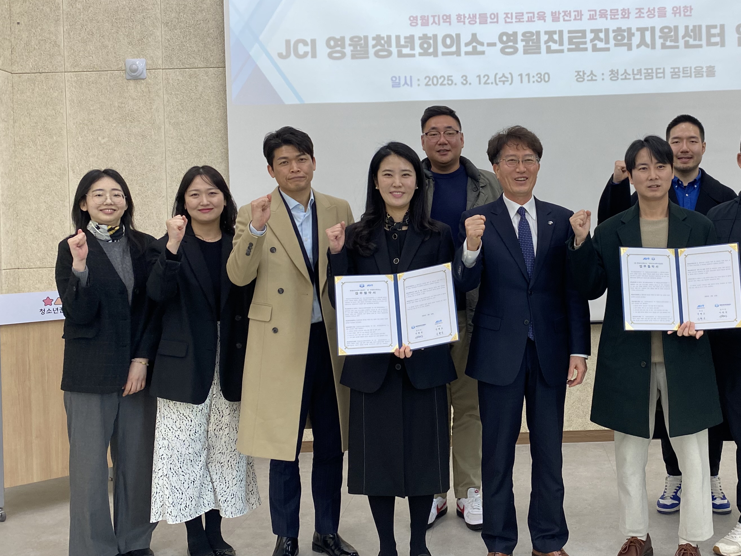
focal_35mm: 40
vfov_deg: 35.9
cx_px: 533
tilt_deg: -0.5
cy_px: 230
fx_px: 856
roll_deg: +2.4
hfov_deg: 45.6
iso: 100
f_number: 1.8
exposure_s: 1/120
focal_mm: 4.25
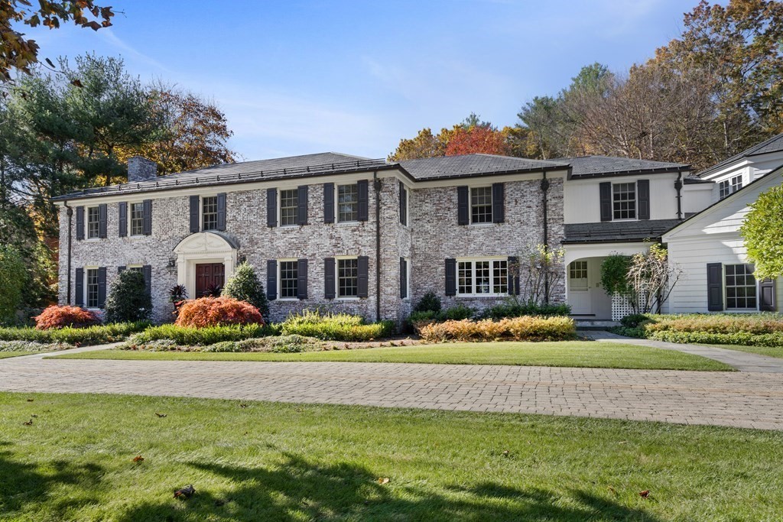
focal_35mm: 22
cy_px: 261
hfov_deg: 78.6
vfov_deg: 57.2
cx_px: 392
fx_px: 479
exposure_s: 1/100
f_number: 8
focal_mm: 22
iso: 100
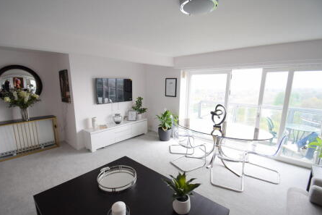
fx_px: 143
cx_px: 154
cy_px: 114
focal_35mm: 16
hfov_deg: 96.7
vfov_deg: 73.6
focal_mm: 10
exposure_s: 1/125
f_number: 5.6
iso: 400
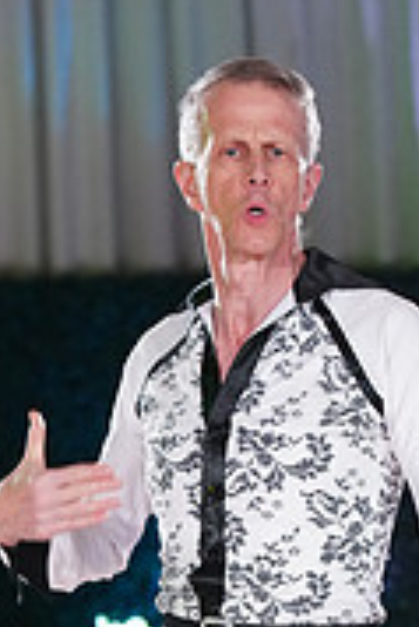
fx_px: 6133
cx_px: 537
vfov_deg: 5.8
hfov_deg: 3.9
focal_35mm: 352
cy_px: 859
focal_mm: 108
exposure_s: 1/400
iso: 2500
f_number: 4
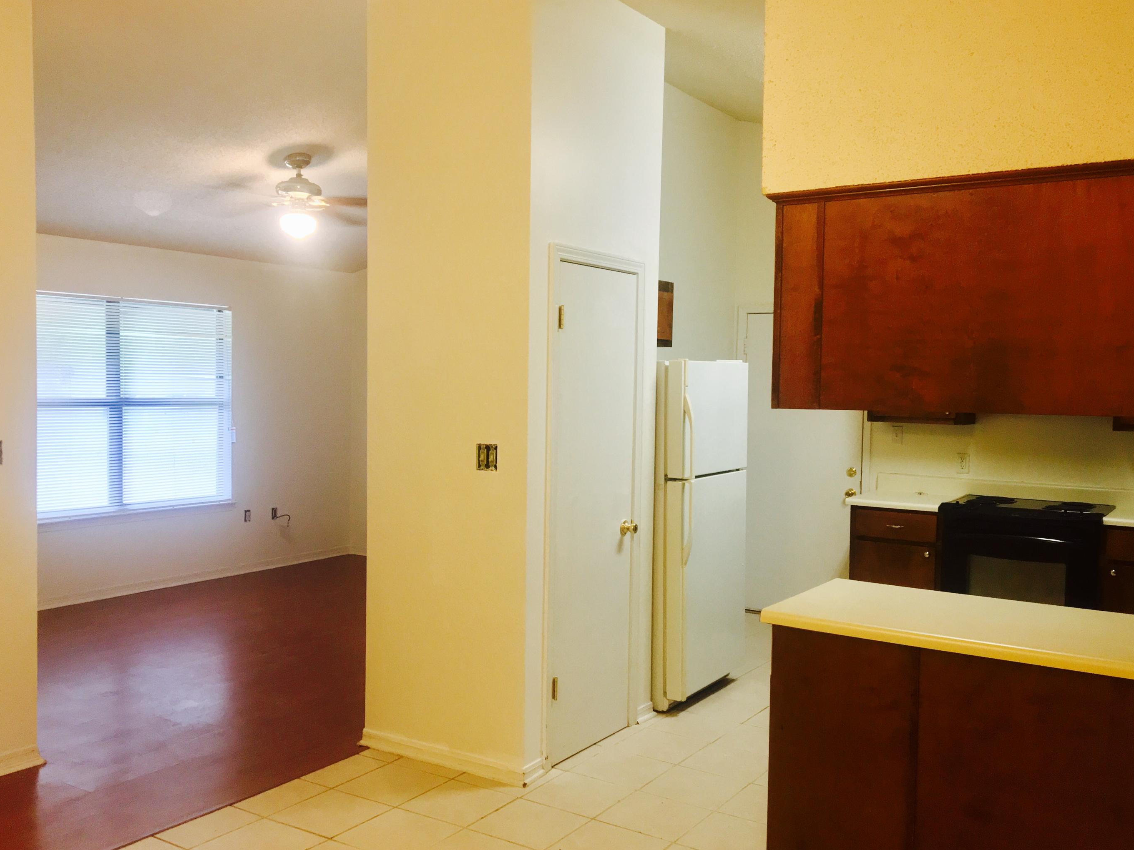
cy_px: 435
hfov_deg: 56.8
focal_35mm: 32
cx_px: 564
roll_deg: -1.1
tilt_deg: -2.9
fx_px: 1048
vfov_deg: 44.2
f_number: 2.2
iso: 125
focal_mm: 4.15
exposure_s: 1/30
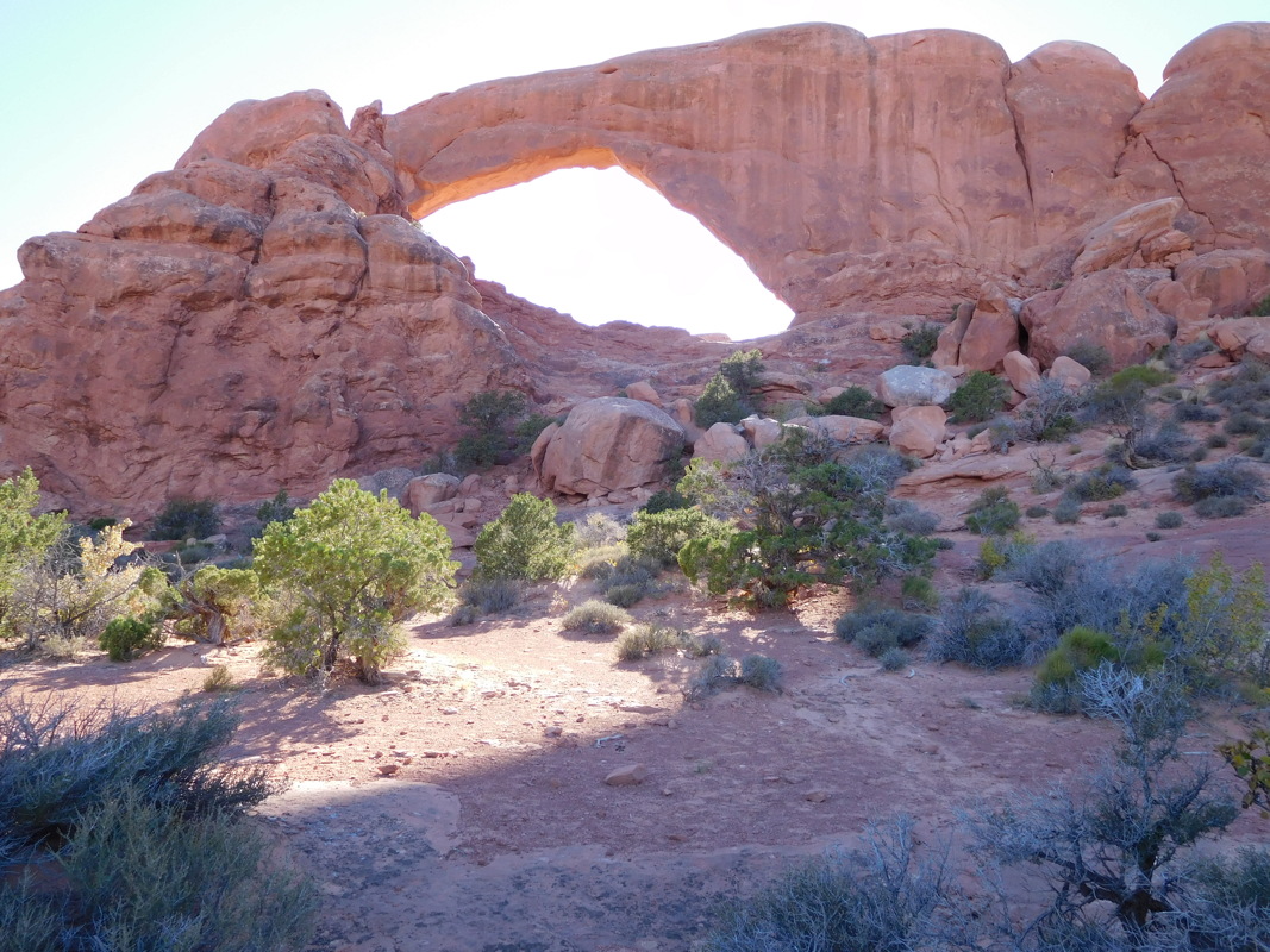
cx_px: 635
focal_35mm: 25
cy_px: 476
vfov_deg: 54.9
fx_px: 917
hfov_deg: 69.4
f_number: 3.4
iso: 125
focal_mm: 4.5
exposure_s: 1/250
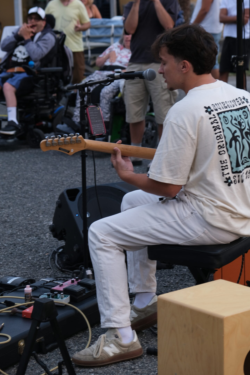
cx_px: 145
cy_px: 154
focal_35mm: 98
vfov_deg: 20.8
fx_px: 1020
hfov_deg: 14.0
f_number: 4.5
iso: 160
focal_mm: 55
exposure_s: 1/80
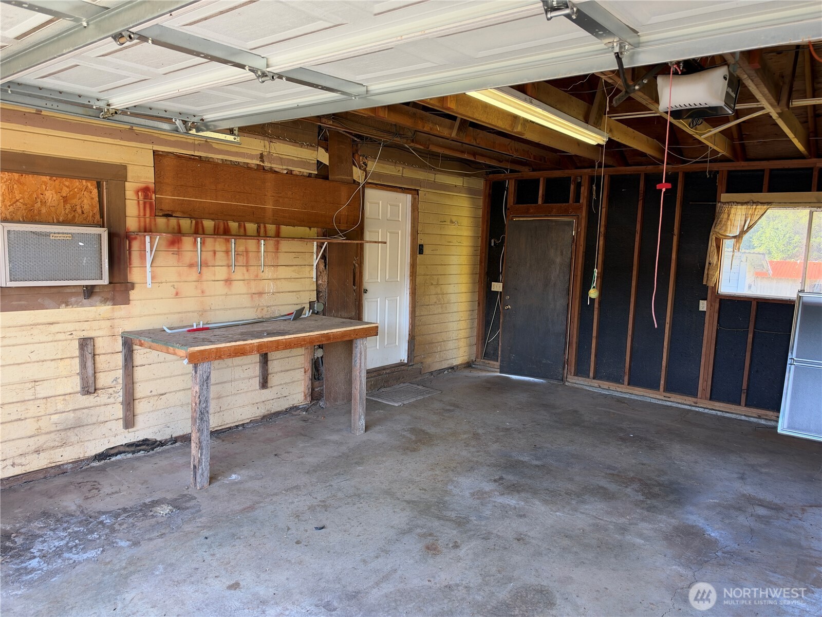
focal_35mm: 24
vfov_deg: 56.8
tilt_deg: -7.0
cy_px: 308
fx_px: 570
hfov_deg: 71.6
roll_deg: -1.0
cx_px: 411
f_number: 1.8
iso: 200
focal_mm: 6.93
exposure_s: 1/121
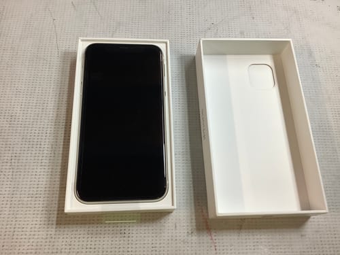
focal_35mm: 31
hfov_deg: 58.4
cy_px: 128
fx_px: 304
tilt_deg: -68.5
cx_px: 170
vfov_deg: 45.4
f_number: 2.4
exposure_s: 1/50
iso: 80
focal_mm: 3.3
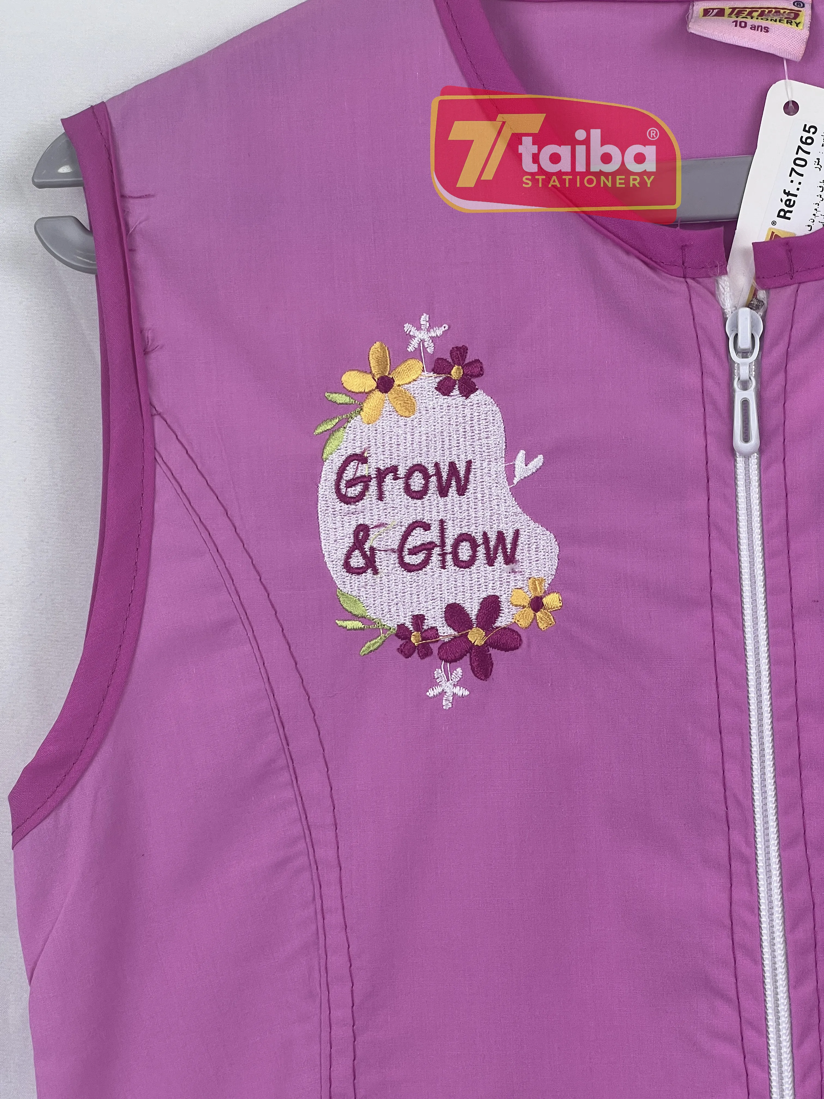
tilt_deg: +7.4
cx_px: 412
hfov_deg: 19.1
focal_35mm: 77
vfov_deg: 25.3
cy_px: 550
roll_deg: +0.8
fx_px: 2444
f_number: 2.8
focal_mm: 9
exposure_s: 1/100
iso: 32
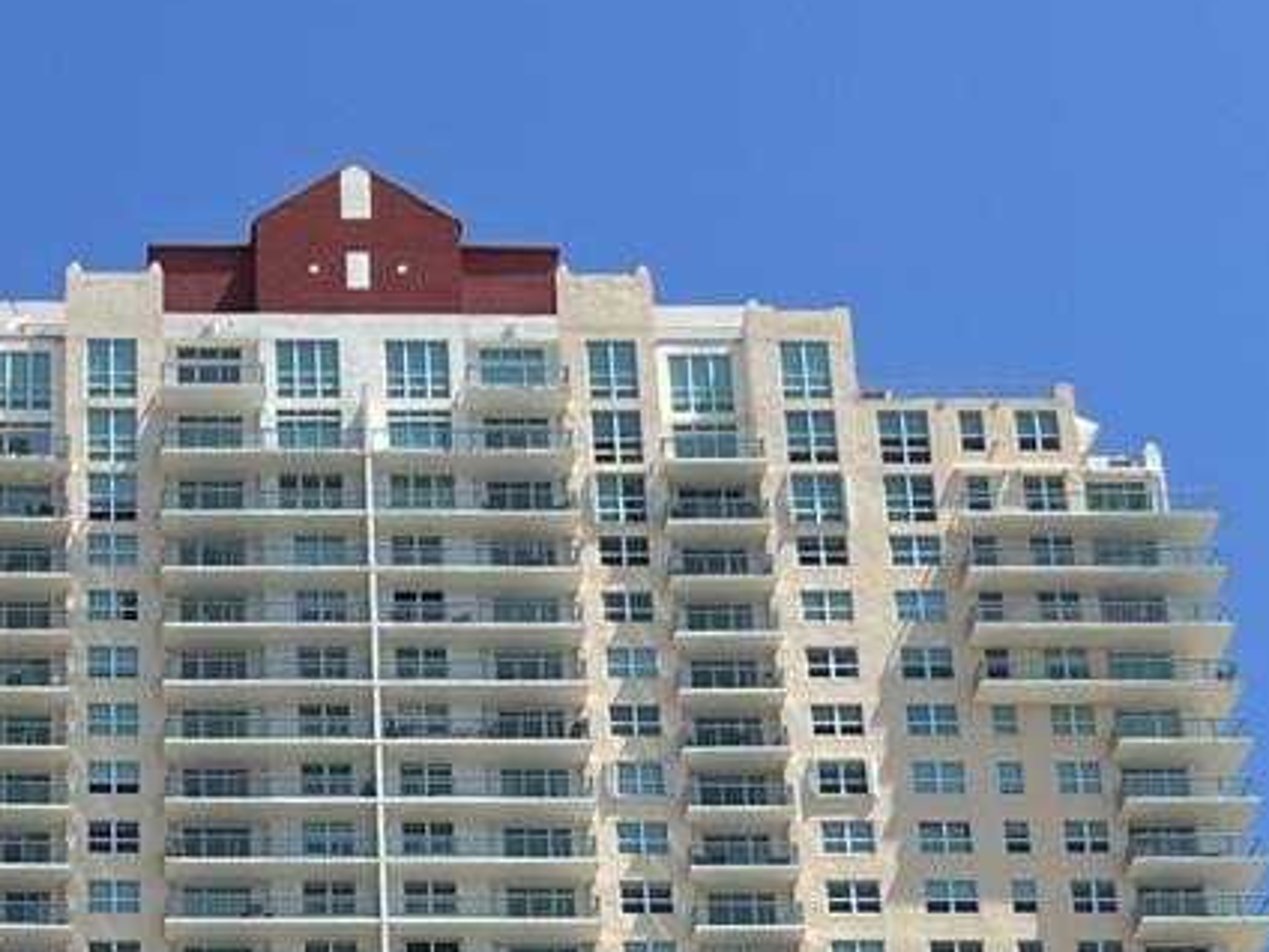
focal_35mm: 98
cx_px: 69
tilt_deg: +21.8
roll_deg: -0.1
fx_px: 3593
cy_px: 1512
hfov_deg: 19.6
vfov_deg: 14.0
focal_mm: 5.7
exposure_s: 1/5319
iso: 50
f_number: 1.5
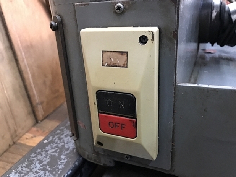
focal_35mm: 29
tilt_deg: -23.4
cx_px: 121
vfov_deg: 48.2
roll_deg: +3.5
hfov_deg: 61.7
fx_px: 198
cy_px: 87
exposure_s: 1/9
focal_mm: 3.99
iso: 100
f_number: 1.8
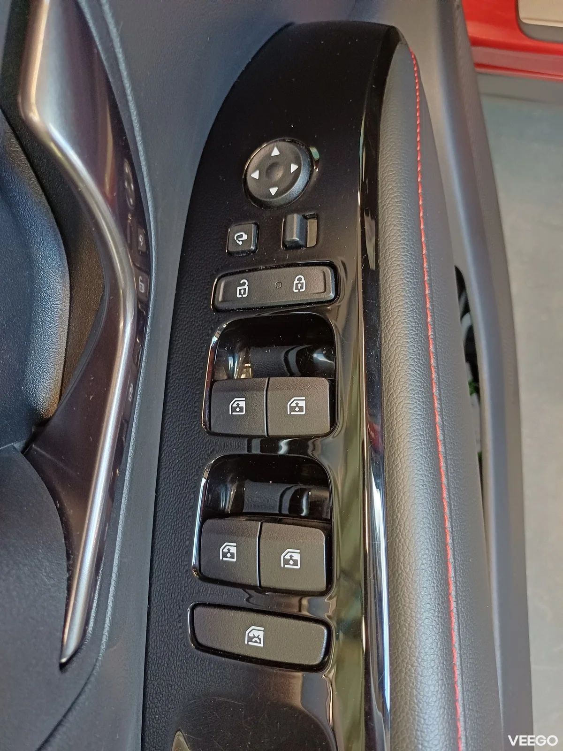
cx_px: 282
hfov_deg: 54.9
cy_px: 376
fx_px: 542
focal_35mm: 25
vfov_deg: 69.4
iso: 500
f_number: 1.8
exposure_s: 1/25
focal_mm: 4.65
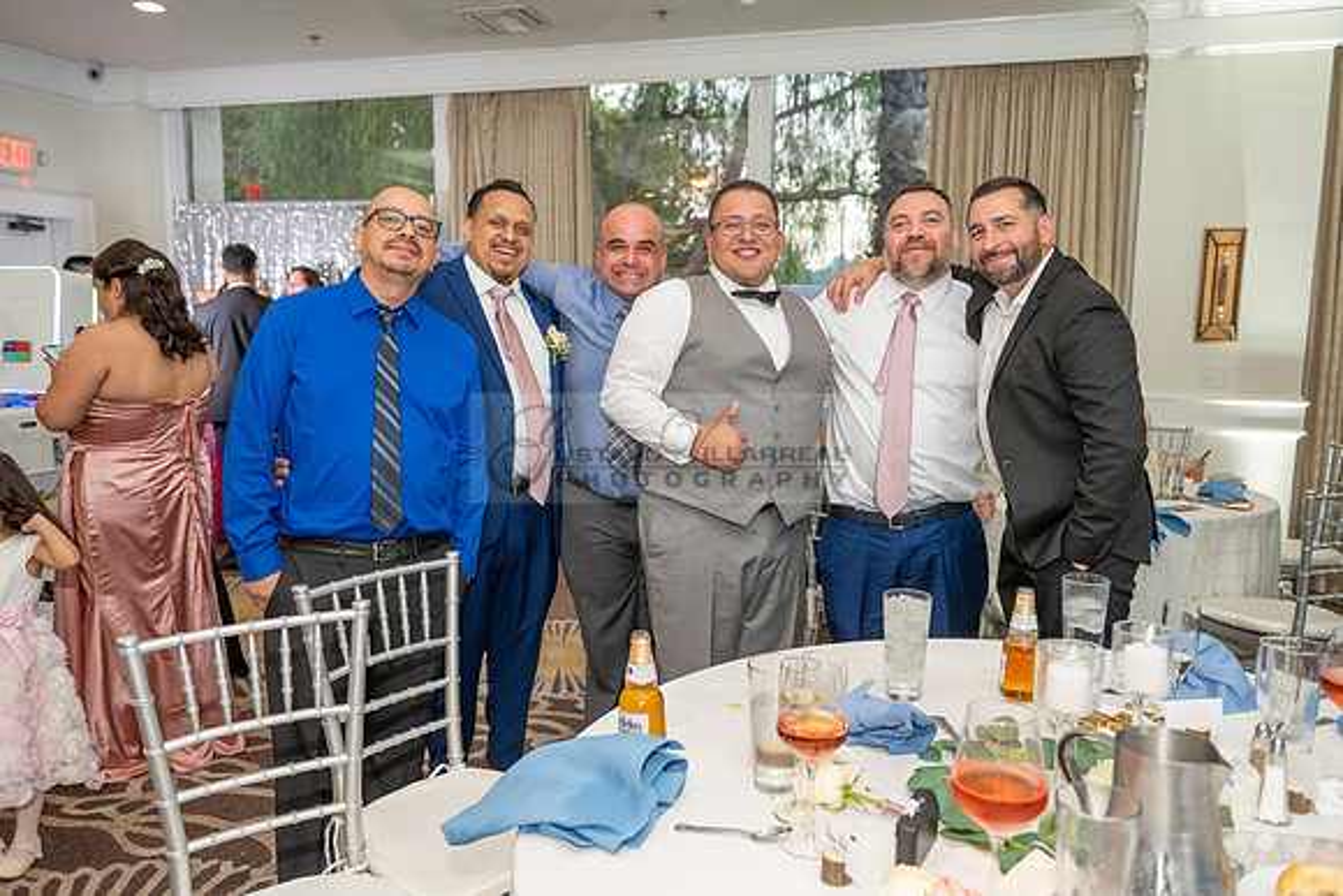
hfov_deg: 65.5
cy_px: 448
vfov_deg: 46.4
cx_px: 672
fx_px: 1045
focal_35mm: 28
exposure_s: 1/100
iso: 800
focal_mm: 28
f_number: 3.5
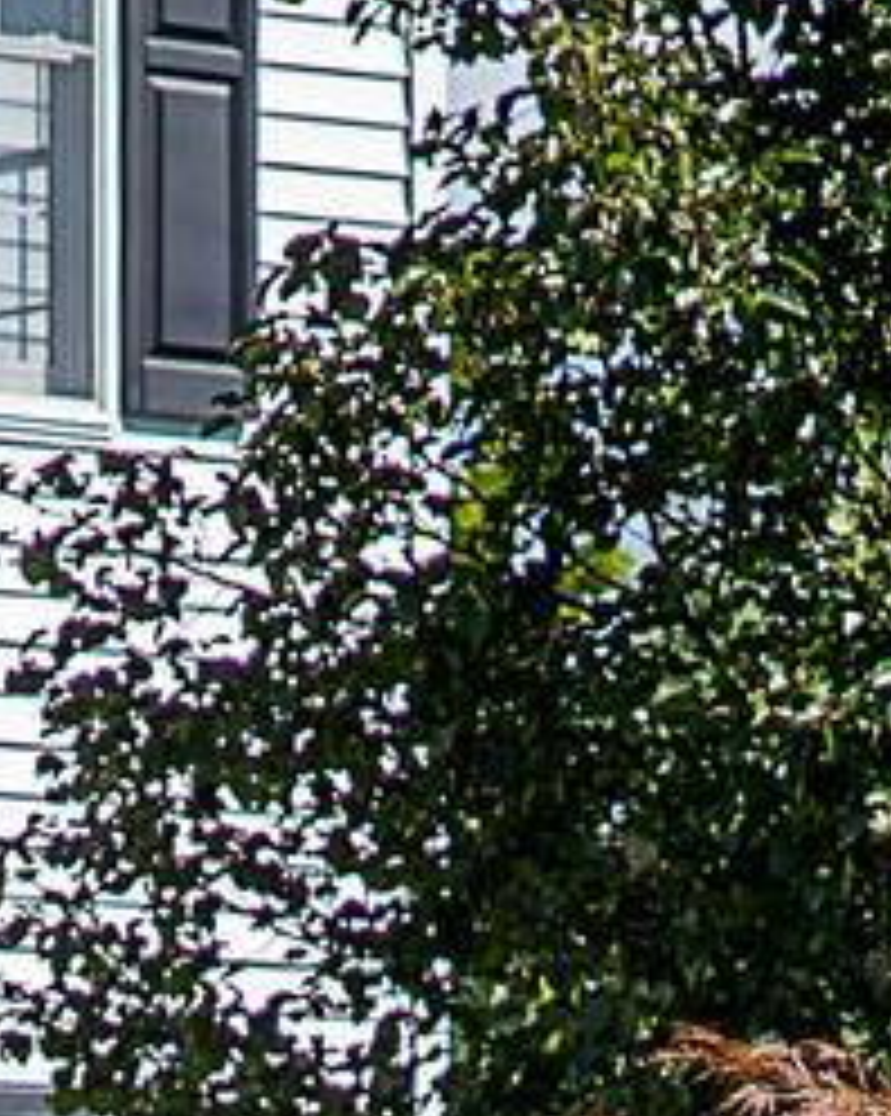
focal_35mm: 388
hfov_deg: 3.8
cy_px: 344
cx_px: -2056
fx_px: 12805
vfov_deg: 5.0
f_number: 1.8
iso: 100
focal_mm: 50
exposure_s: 1/5000
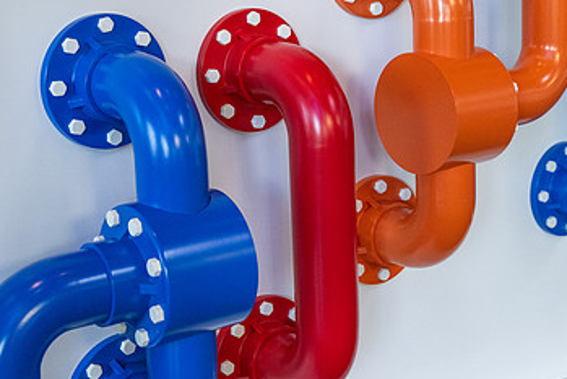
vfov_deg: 19.4
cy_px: 142
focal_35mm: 70
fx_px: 1103
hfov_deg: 28.8
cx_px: 331
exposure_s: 1/200
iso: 1250
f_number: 2.8
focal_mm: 40
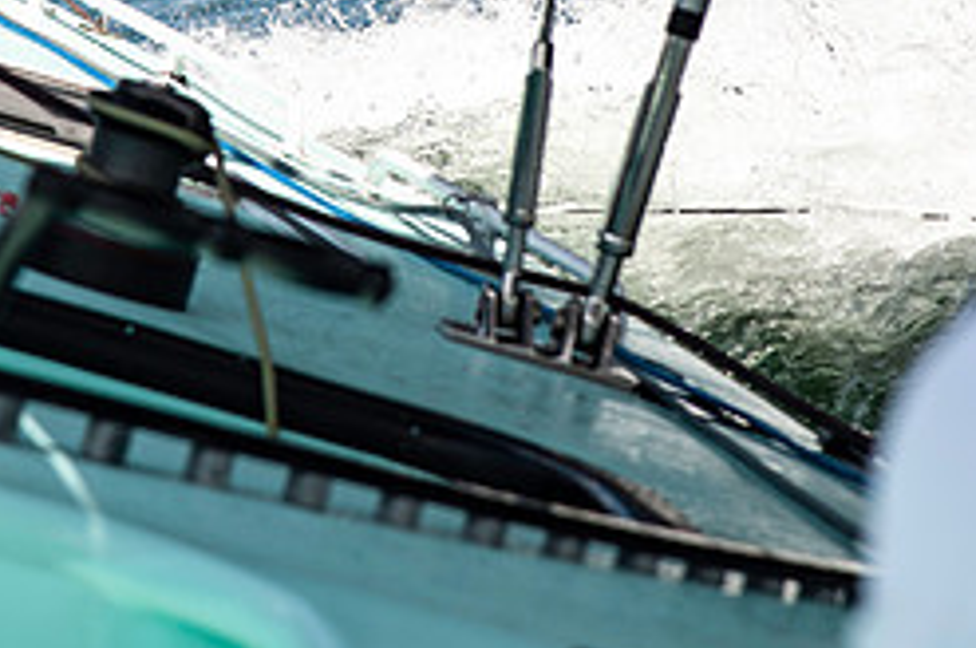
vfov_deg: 4.8
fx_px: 7635
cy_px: -95
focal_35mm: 282
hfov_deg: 7.3
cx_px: 407
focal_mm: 120
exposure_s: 1/1250
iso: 250
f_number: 5
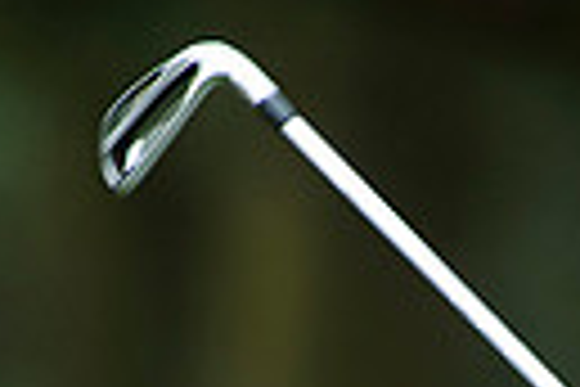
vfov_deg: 0.5
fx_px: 43625
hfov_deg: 0.8
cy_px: 819
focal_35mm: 2708
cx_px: 477
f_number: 5.6
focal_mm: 600
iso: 1000
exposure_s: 1/500
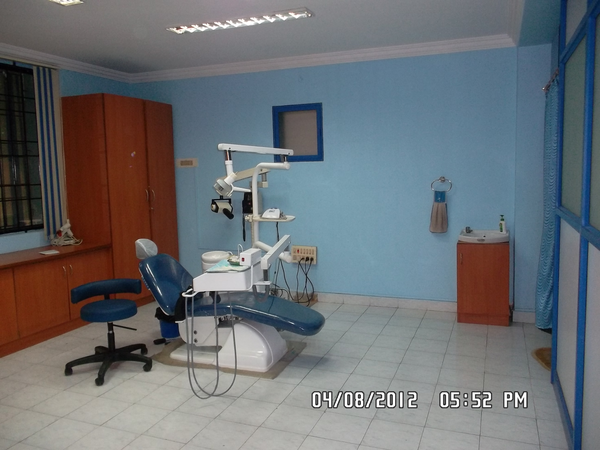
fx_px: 485
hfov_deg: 63.4
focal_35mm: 28
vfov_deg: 49.7
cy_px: 225
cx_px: 300
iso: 200
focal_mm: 4.1
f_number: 3.3
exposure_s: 1/45
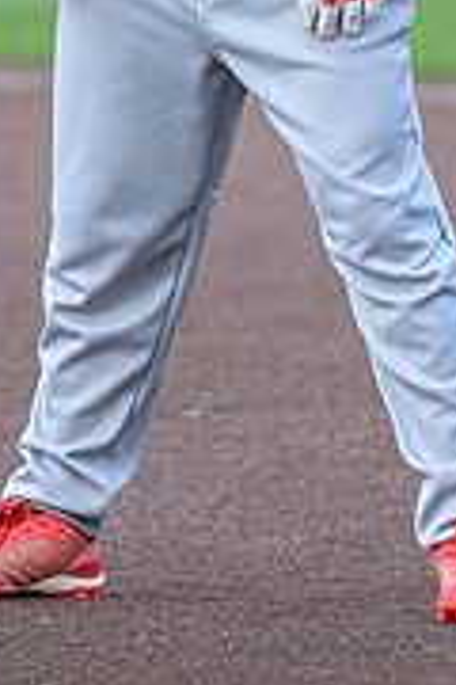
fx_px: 21259
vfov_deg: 1.8
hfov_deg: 1.2
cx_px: 274
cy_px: -287
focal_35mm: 1119
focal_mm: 200
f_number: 3.2
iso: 1600
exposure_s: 1/2000
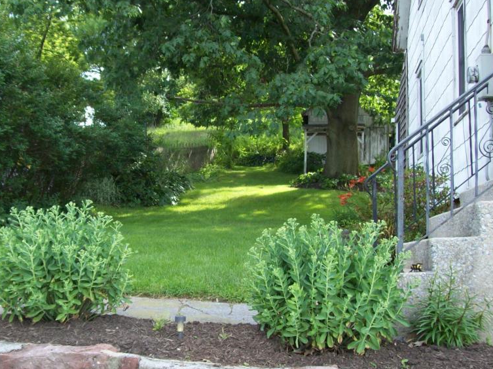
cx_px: 170
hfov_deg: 38.5
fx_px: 698
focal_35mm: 49
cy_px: 213
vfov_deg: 29.6
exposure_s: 1/161
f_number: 2.7
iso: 80
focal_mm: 6
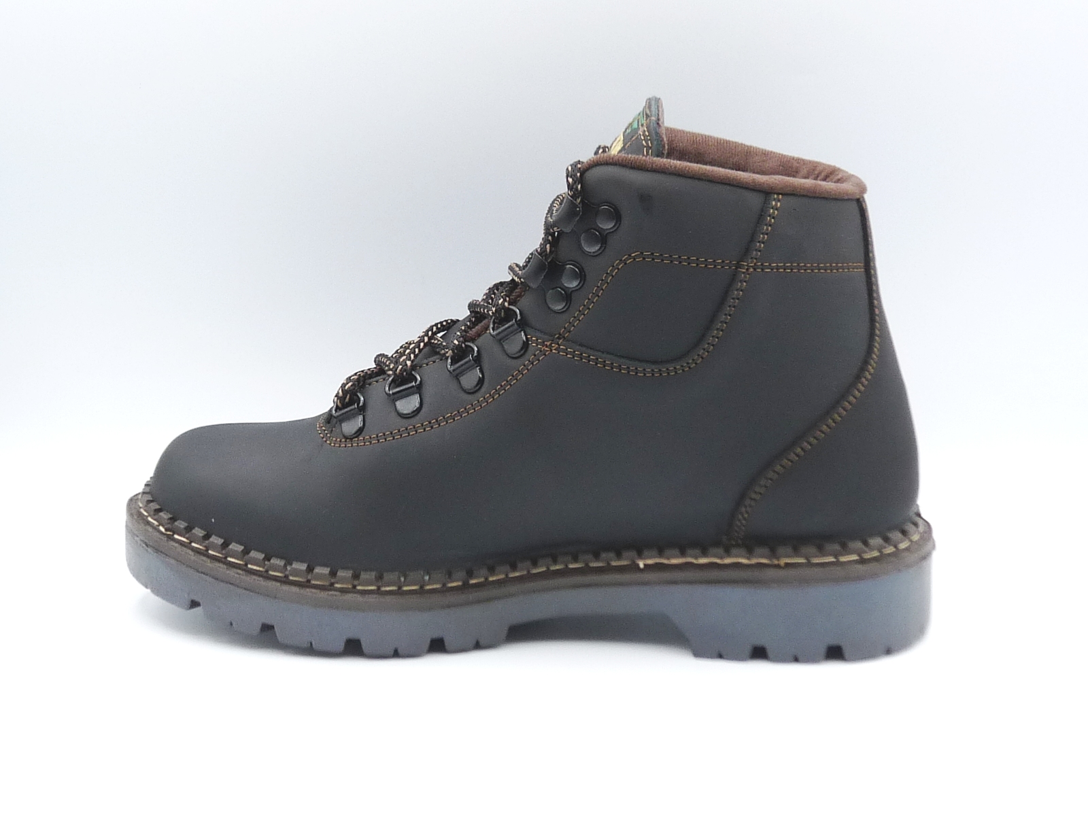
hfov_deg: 38.2
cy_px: 408
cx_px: 544
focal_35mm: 50
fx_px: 1572
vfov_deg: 29.1
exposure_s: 1/125
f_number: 4
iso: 100
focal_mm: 5
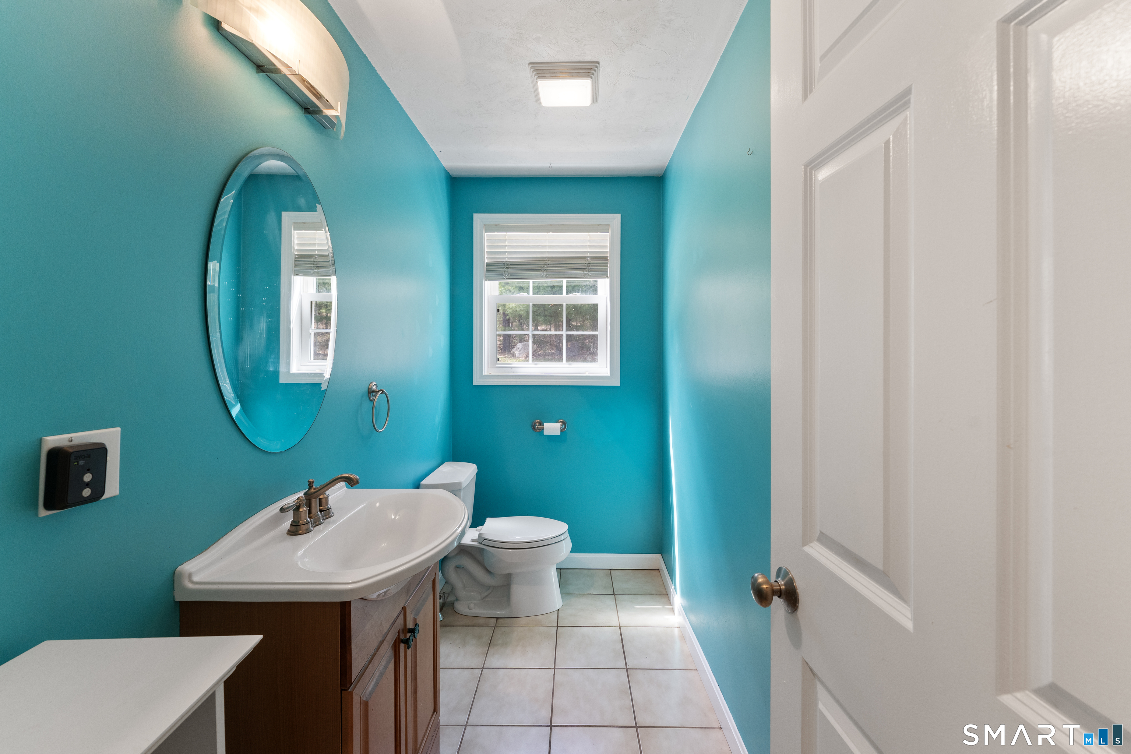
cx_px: 566
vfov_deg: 78.8
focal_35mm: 15
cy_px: 377
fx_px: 459
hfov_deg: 101.9
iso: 800
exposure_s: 1/13
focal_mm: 14.6
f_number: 8
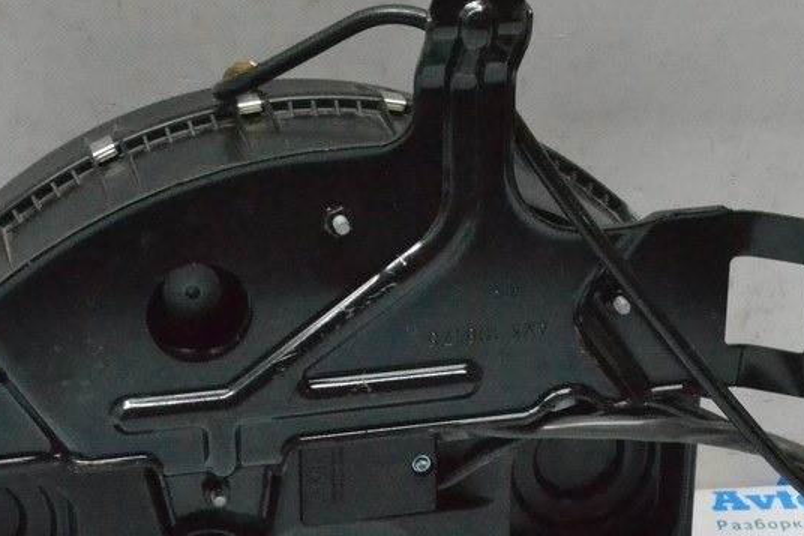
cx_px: 368
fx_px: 1920
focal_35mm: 86
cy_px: 388
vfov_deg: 15.8
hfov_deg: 23.6
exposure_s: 1/160
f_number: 11
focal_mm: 30
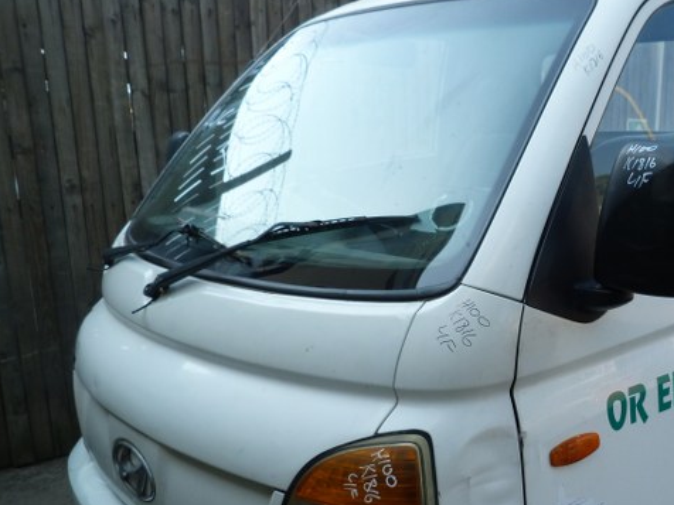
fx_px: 818
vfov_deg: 34.1
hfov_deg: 42.3
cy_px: 325
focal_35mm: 42
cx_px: 562
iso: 80
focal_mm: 4.5
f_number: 4
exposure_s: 1/100
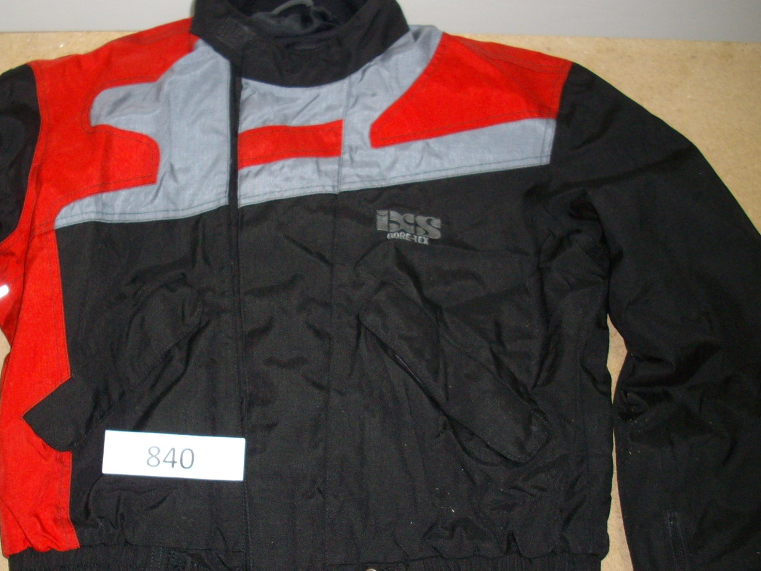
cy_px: 316
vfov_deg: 30.2
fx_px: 1055
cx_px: 302
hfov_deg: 39.5
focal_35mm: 48
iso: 160
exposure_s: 1/50
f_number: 2.8
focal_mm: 6.2
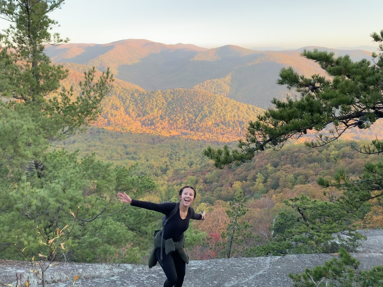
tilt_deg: -13.4
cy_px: 139
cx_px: 182
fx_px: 310
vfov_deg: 49.7
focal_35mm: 28
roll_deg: +1.5
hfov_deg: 63.4
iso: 32
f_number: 1.8
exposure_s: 1/122
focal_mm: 4.25
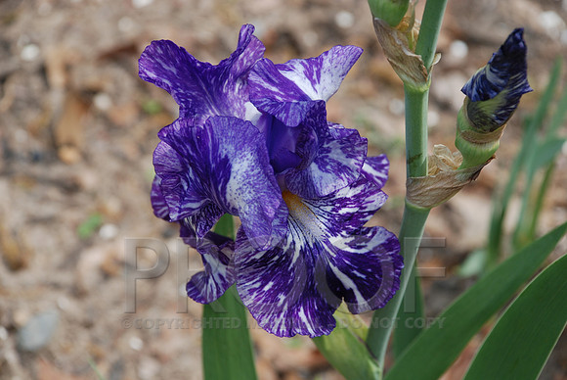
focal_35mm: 150
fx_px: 2365
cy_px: 190
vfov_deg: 9.2
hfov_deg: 13.7
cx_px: 284
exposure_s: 1/250
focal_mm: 100
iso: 200
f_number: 5.6
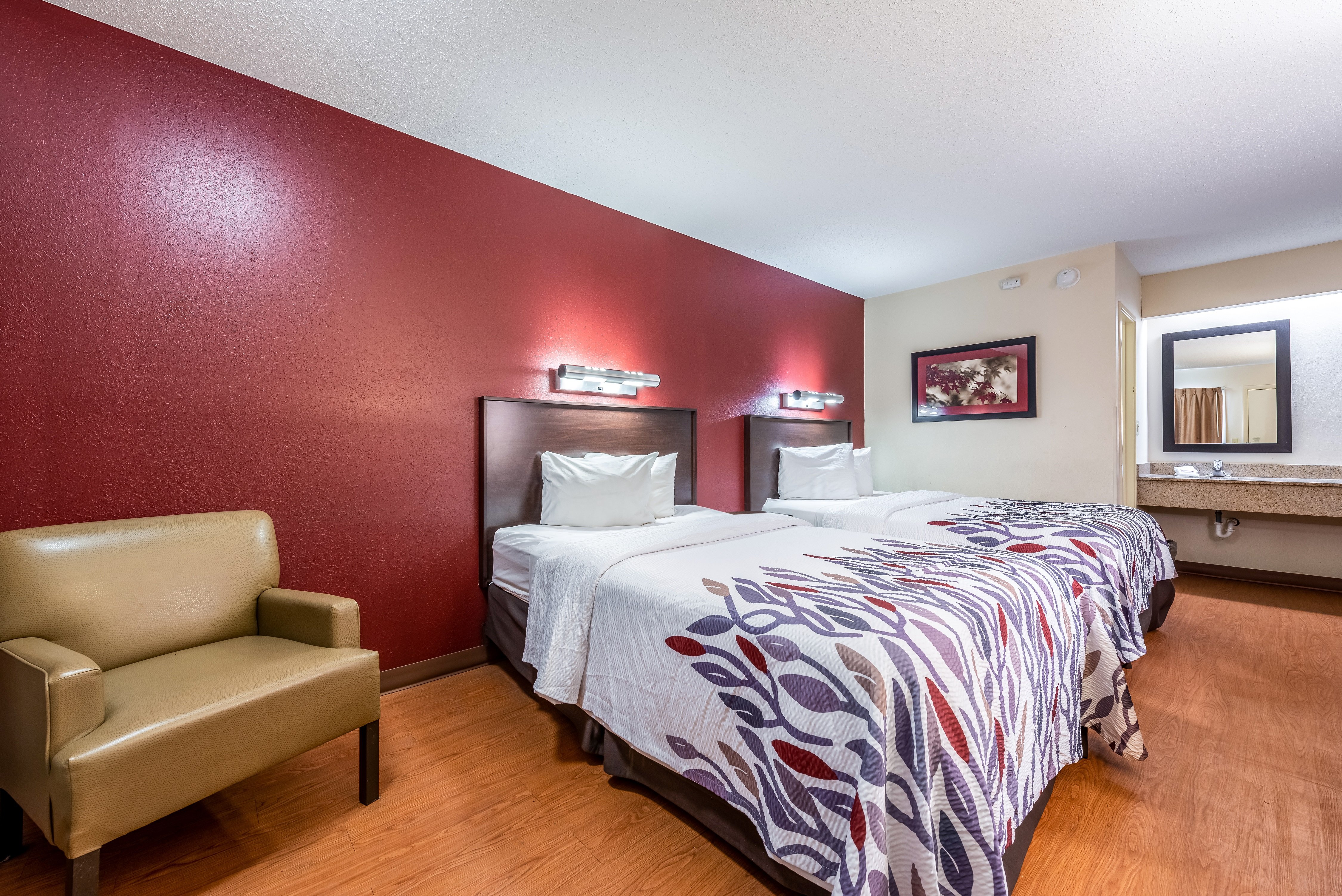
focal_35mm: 14
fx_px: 522
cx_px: 671
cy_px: 448
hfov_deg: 104.2
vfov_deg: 81.2
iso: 320
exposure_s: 1/15
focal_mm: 14
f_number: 8
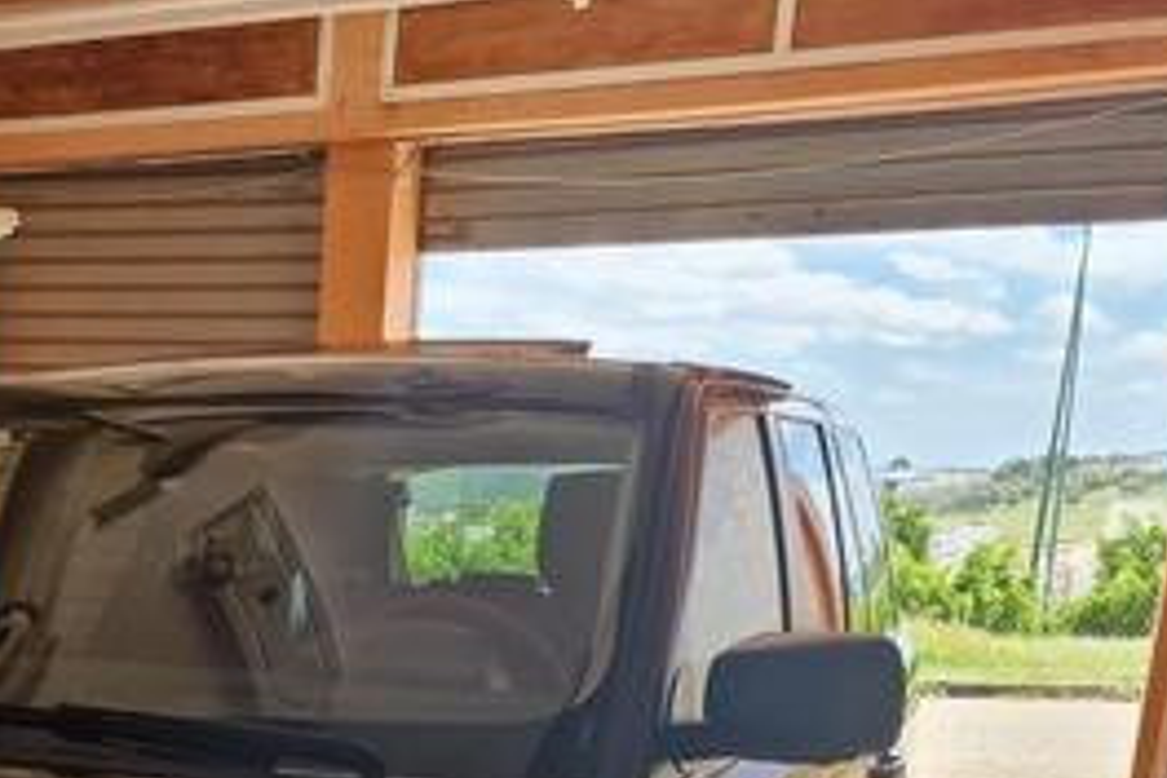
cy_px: 1041
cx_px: 57
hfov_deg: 31.8
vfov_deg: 20.7
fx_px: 1912
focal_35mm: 59
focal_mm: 6.4
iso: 50
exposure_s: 1/180
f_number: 1.8
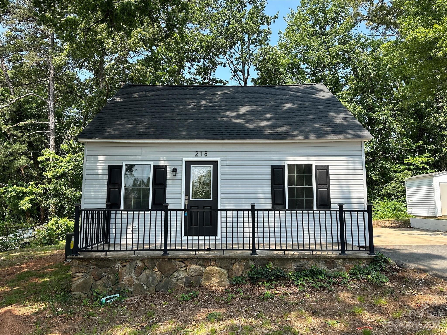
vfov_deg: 56.8
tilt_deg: +5.6
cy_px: 168
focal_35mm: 24
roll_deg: -0.9
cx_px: 224
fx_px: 310
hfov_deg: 71.6
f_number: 1.78
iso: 80
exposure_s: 1/1119
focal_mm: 6.86
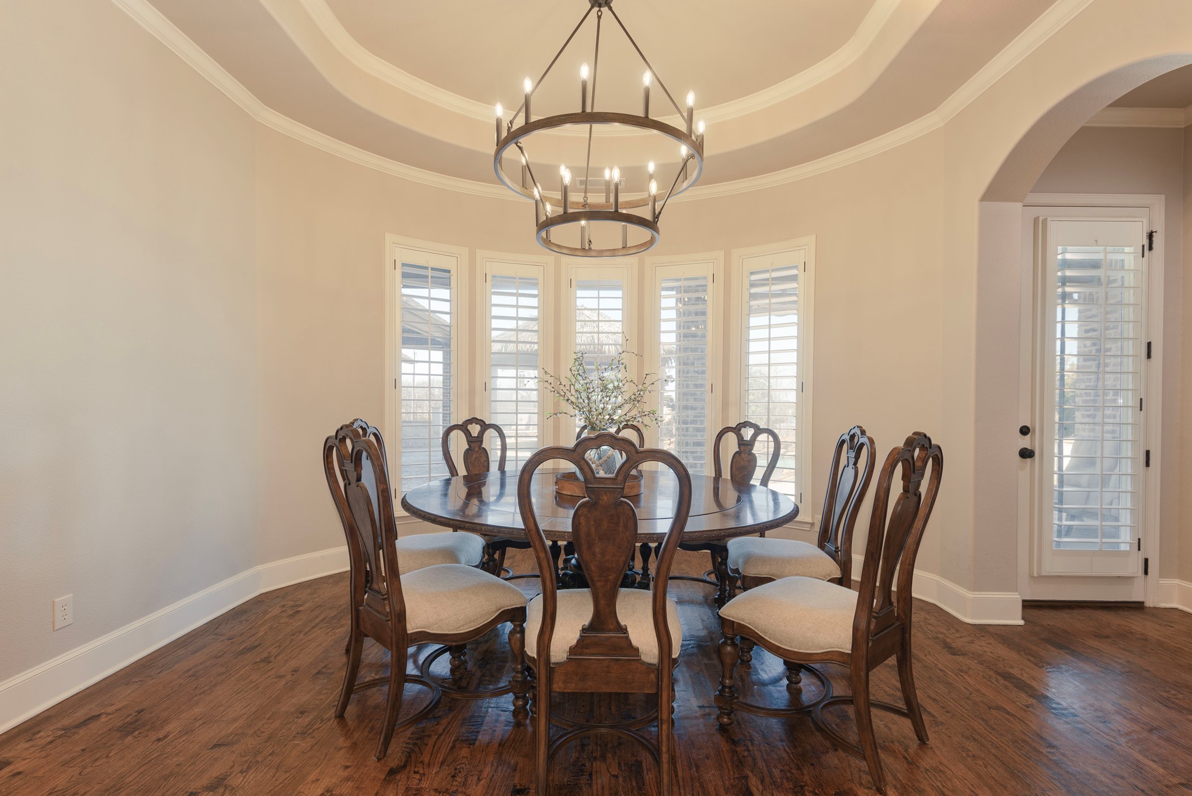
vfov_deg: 70.5
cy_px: 415
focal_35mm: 17
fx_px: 563
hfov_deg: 93.3
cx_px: 600
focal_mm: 16
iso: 100
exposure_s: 1/4
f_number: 7.1
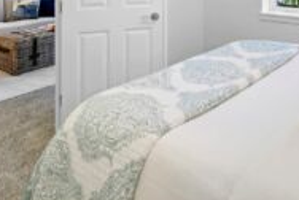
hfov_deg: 49.3
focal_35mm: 34
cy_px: -6
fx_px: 283
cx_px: 272
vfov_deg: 34.9
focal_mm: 16
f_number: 8
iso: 200
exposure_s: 1/2
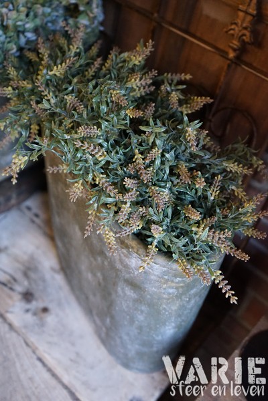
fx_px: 402
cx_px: 134
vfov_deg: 53.1
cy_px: 200
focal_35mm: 36
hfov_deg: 36.9
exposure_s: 1/160
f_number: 4
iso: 5000
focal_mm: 36
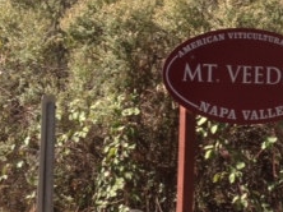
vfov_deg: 14.6
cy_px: 79
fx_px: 825
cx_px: 255
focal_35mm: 101
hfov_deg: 19.1
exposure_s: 1/552
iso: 50
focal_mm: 4.28
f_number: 2.4
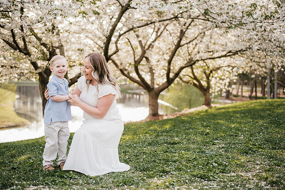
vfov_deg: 27.0
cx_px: 142
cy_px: 95
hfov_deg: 39.6
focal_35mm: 50
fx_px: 396
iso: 125
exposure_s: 1/400
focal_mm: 50
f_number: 2.2
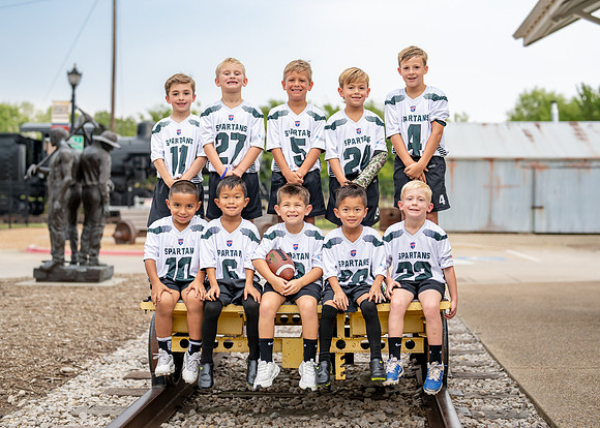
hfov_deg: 35.0
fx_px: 951
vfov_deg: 25.4
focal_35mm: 56
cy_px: 204
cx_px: 304
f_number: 2
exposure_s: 1/800
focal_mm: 50
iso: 400
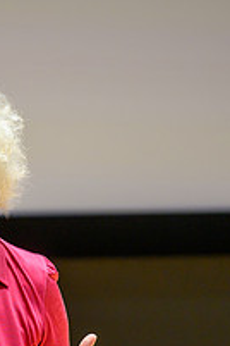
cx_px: -88
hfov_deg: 3.0
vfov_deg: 4.6
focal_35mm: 452
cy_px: 287
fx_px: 4331
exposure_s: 1/250
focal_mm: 150
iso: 450
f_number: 2.8
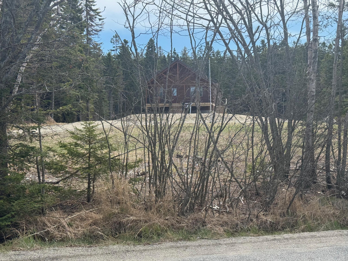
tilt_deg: -0.5
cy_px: 130
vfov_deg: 30.3
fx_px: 483
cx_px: 174
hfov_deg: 39.7
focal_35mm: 48
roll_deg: +0.6
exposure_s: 1/2762
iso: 80
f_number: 1.78
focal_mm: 6.76
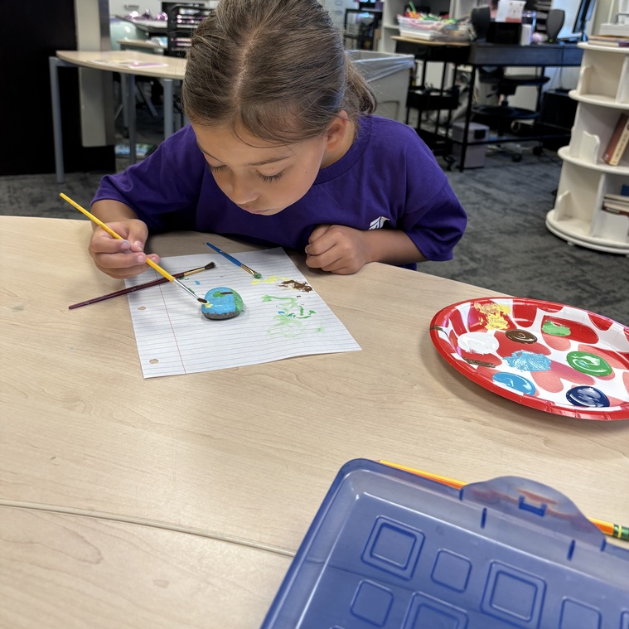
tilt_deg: -18.3
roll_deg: -4.3
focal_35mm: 31
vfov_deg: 51.7
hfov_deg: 52.5
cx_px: 315
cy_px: 219
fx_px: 637
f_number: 1.6
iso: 100
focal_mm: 5.96
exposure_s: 1/60
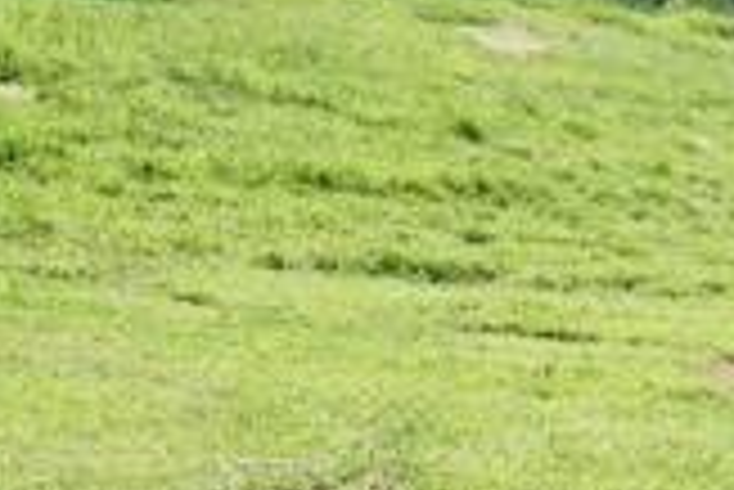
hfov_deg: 12.0
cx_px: 1301
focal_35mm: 158
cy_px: 414
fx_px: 3224
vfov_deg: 8.7
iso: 400
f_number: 3.5
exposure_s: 1/1600
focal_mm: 43
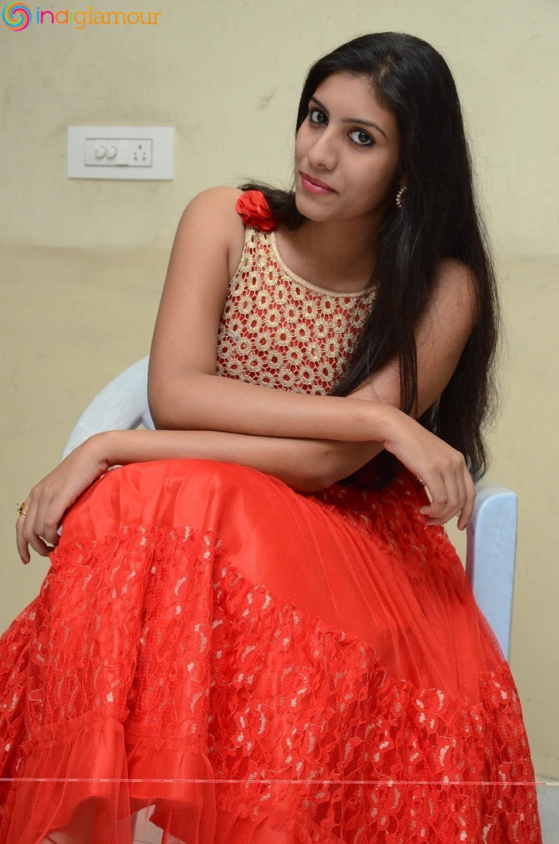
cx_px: 280
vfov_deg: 26.0
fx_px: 1826
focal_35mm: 78
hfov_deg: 17.4
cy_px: 422
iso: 2500
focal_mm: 52
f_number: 5.6
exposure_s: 1/125
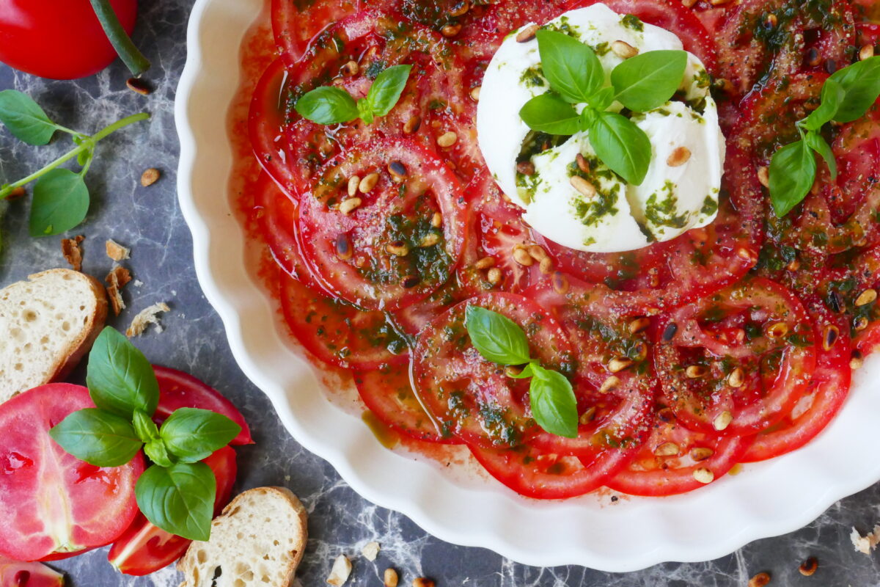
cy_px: 294
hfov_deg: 48.5
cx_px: 440
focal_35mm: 40
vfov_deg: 33.4
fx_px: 978
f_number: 8
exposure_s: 1/13
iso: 1600
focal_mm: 14.6
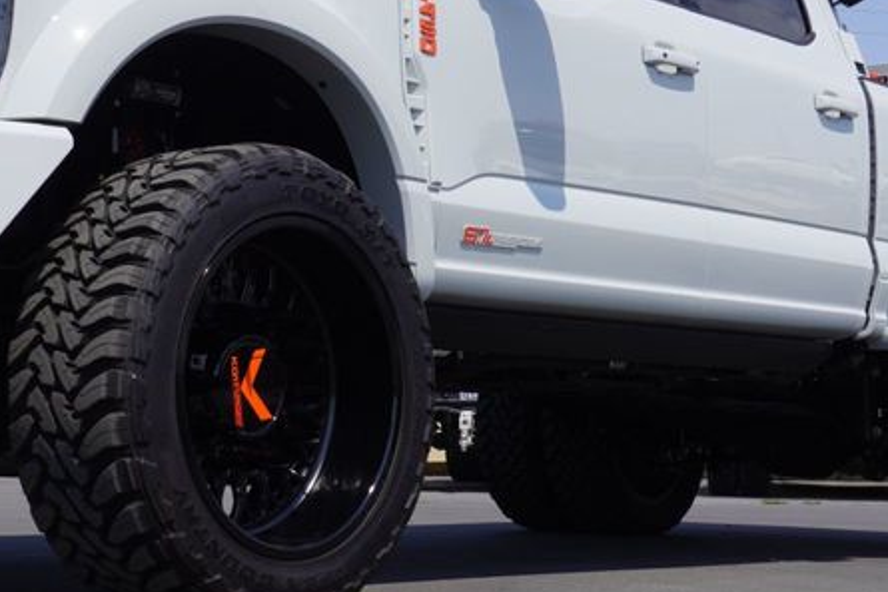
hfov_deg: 26.4
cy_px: 153
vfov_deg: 17.9
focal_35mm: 76
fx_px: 1875
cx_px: 271
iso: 100
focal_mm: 22
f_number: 10
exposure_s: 1/160
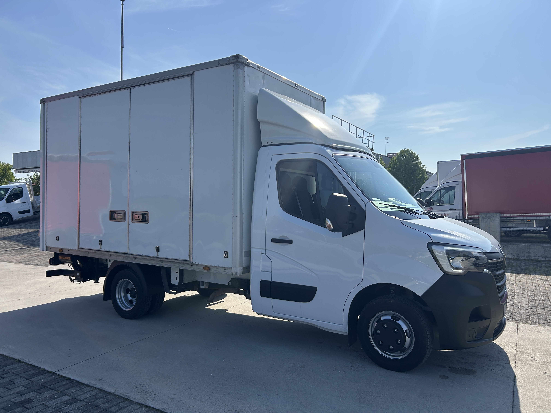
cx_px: 276
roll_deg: +0.5
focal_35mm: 26
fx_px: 414
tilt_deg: -0.1
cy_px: 206
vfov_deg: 53.1
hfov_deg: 67.3
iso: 50
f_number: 1.5
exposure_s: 1/7463
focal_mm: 5.7
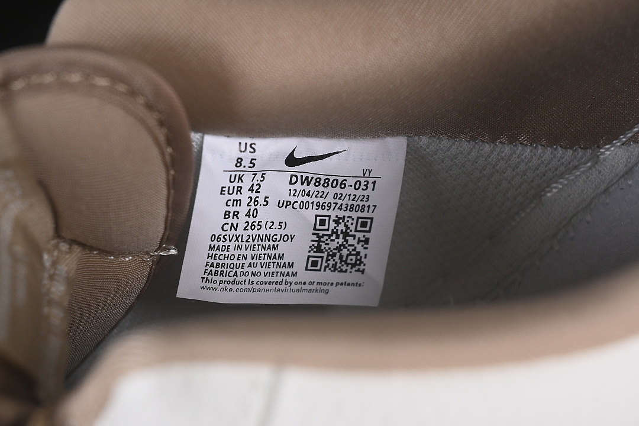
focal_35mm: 75
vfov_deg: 18.2
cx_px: 320
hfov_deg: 27.0
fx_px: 1331
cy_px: 213
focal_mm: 50
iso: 160
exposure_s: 1/80
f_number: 7.1
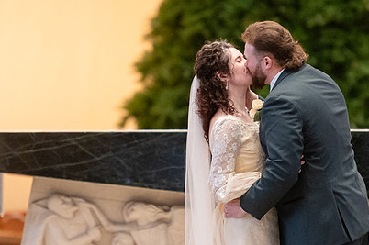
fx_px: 5201
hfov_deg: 4.1
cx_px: 269
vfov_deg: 2.7
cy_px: 226
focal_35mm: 508
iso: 3200
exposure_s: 1/200
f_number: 3.2
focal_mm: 185
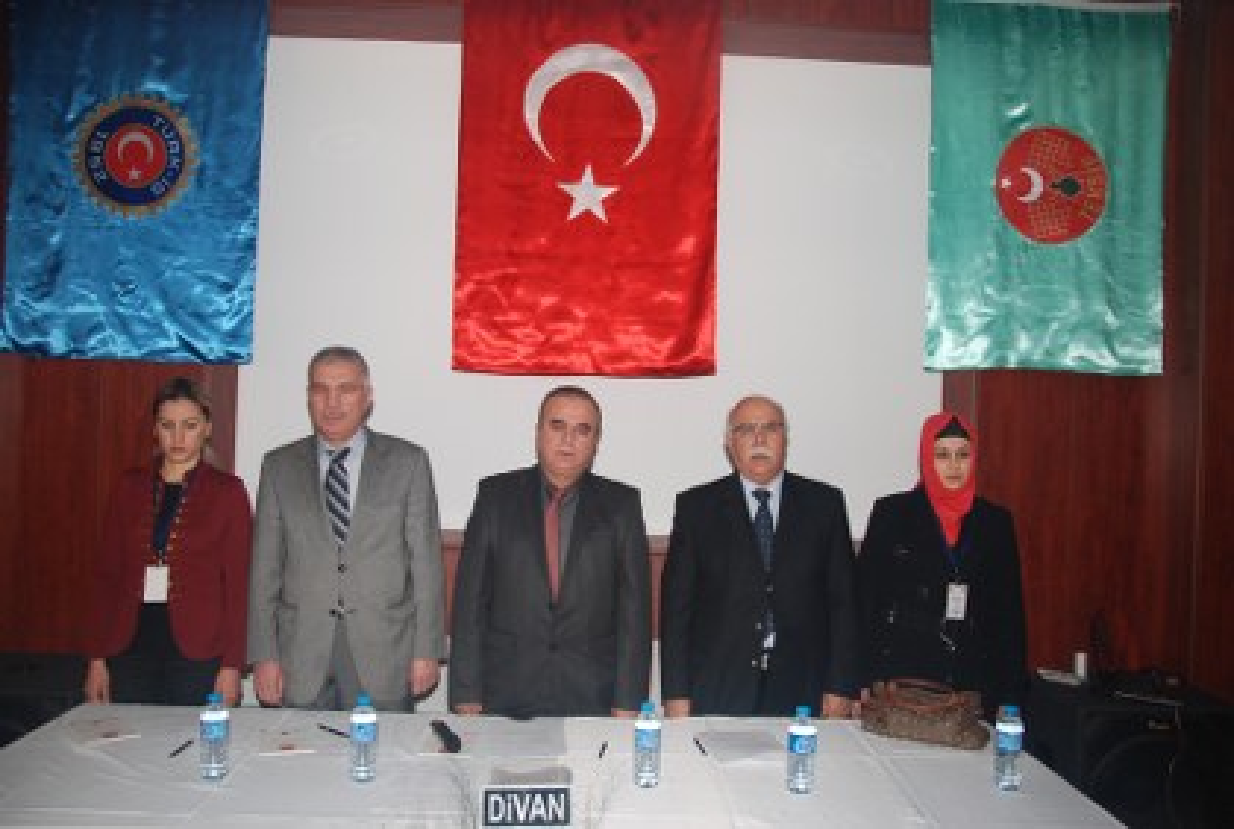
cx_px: 617
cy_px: 414
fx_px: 927
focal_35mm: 27
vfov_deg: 48.1
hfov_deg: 67.3
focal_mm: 18
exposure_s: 1/60
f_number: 4
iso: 200
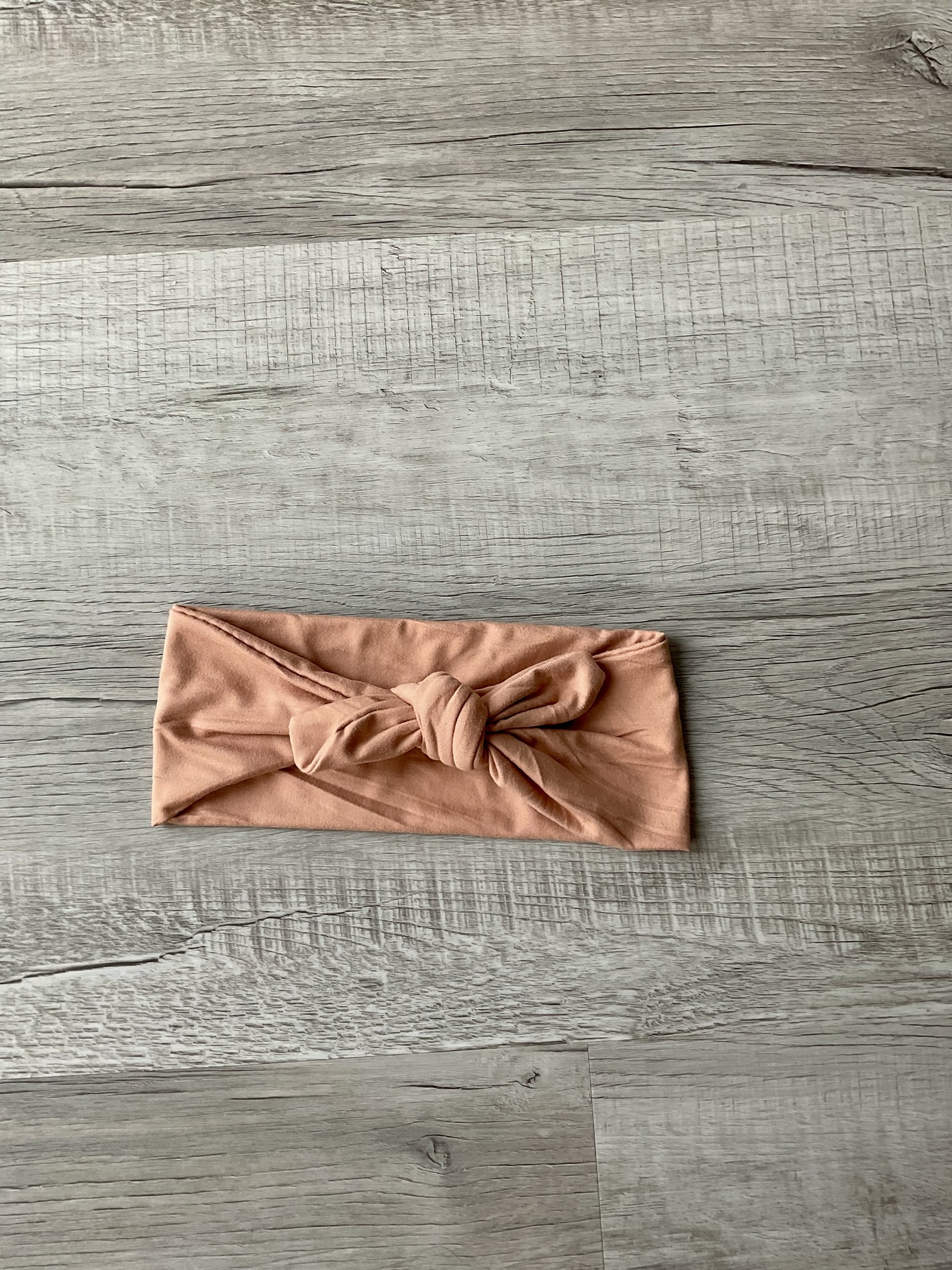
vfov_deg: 61.7
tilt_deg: -80.4
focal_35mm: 29
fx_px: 1063
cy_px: 635
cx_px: 476
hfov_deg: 48.2
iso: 50
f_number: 1.8
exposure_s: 1/100
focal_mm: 3
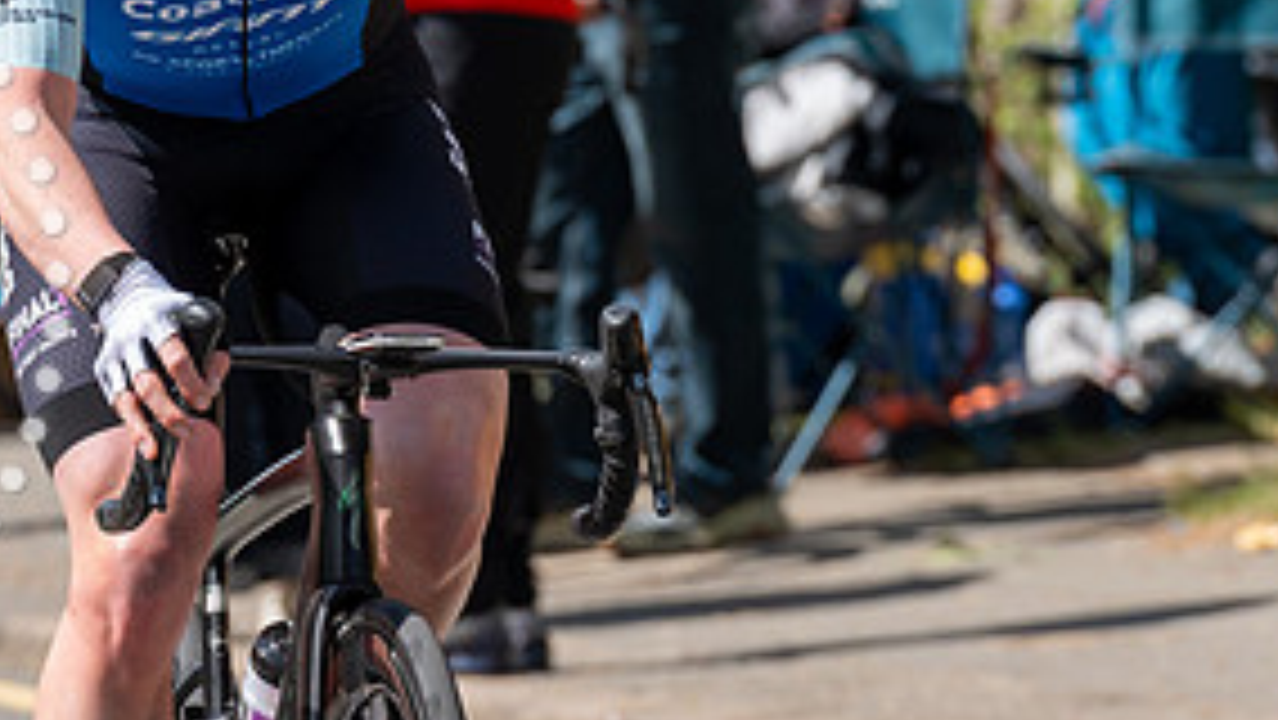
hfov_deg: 3.4
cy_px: -87
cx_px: 416
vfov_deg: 1.9
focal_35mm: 636
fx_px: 21561
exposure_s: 1/1000
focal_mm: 200
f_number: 5.6
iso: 320
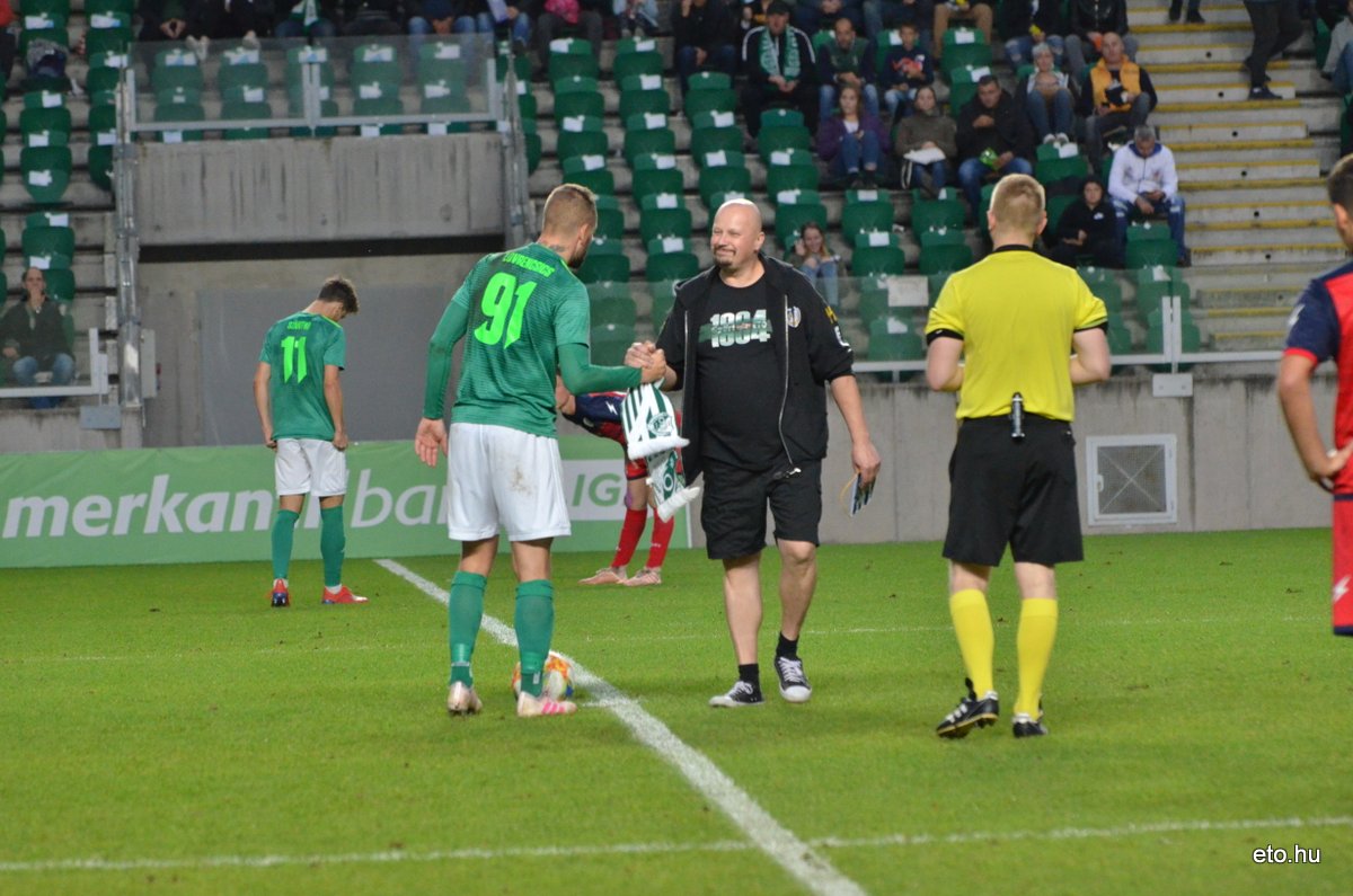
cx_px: 676
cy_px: 448
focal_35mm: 270
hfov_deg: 7.6
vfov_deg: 5.1
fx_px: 10127
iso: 2500
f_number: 5
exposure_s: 1/500
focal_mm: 180
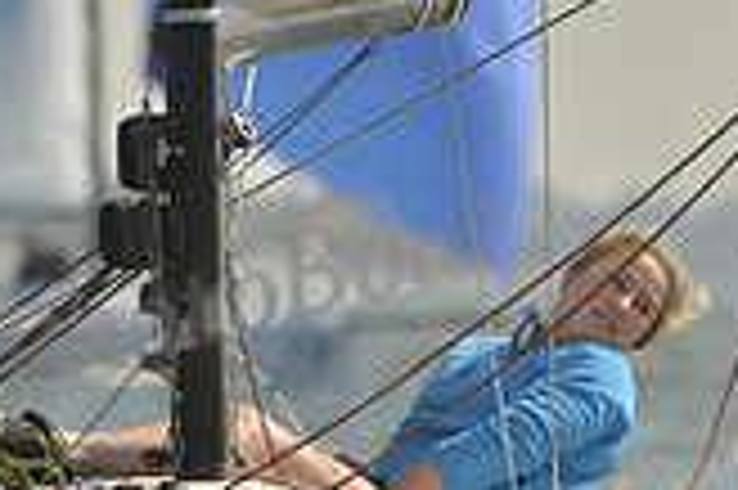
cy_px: 578
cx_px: -234
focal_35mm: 1415
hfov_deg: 1.5
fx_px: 28978
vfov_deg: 1.0
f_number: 8
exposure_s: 1/1250
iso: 280
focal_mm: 400
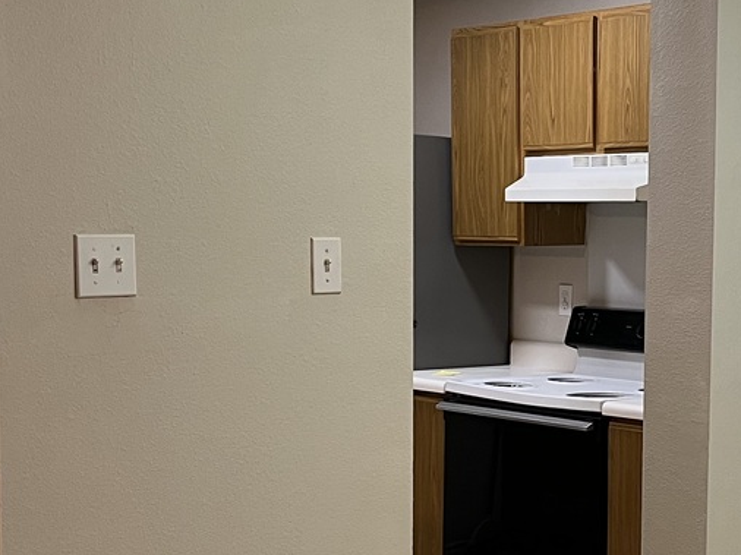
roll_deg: +0.2
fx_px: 1583
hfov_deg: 25.8
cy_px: 338
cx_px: 608
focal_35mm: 74
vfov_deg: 19.9
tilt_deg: -5.1
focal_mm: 5.1
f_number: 1.6
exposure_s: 1/60
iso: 100
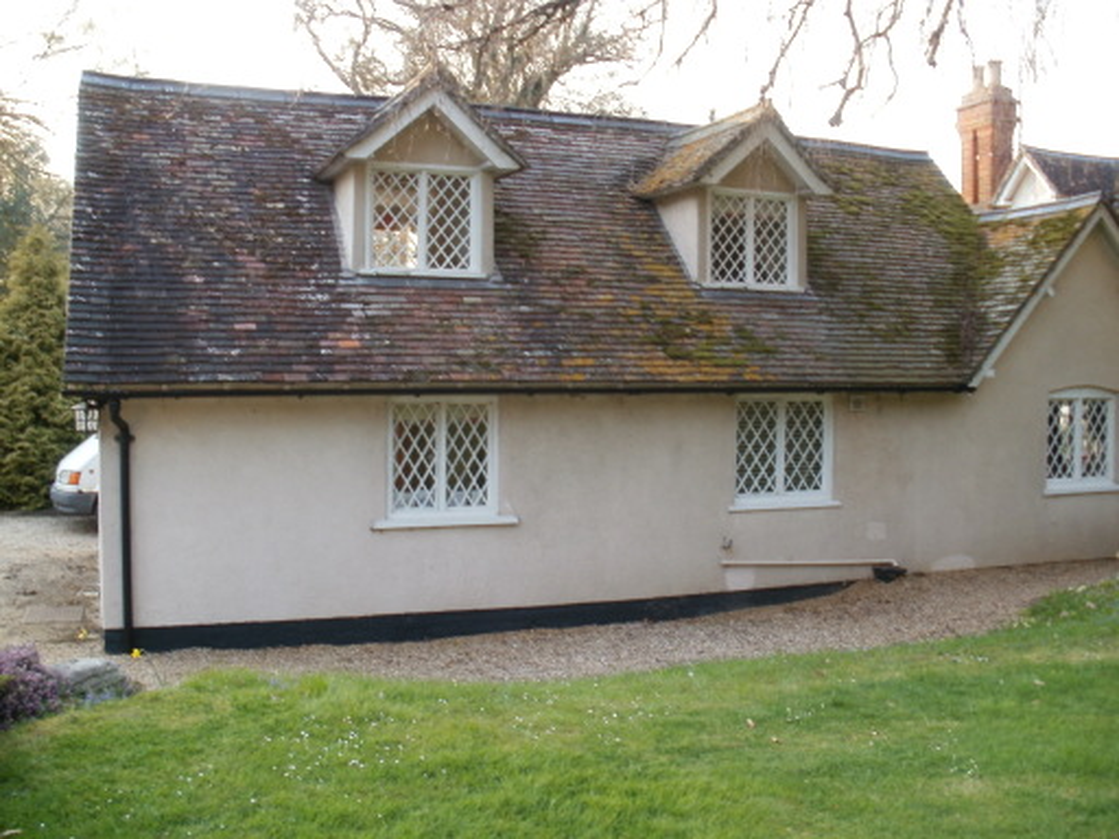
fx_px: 1164
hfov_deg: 51.4
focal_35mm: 36
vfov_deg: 39.7
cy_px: 420
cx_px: 560
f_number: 3.5
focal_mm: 6.3
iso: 100
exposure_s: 1/40
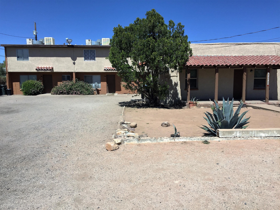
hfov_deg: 61.7
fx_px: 235
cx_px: 140
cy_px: 105
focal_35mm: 29
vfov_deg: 48.2
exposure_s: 1/3049
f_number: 2.2
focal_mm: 4.15
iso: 32
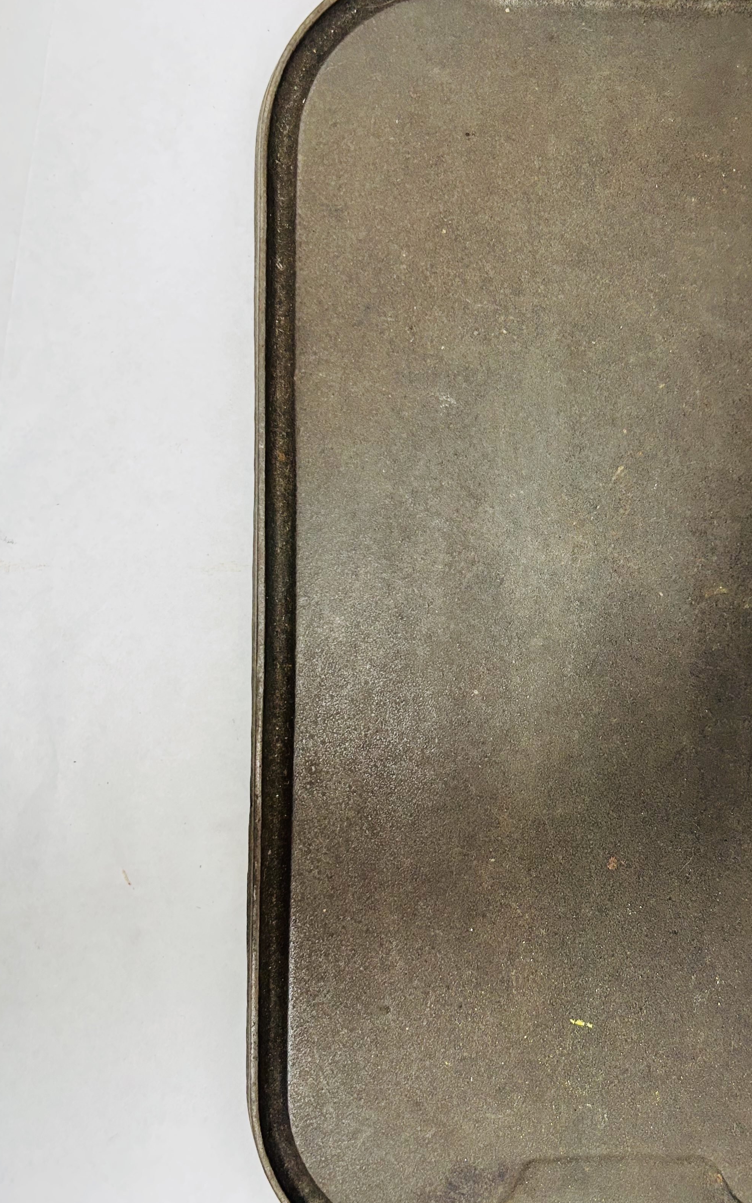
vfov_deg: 55.3
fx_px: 1148
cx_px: 556
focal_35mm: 35
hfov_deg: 35.5
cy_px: 614
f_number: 1.5
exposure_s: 1/120
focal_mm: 5.7
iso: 50
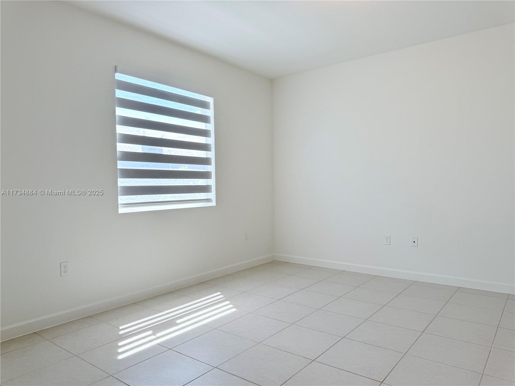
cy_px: 193
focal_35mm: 24
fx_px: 357
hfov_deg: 71.6
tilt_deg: -1.6
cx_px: 258
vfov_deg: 56.8
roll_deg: +0.6
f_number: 1.78
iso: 100
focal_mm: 6.76
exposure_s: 1/250
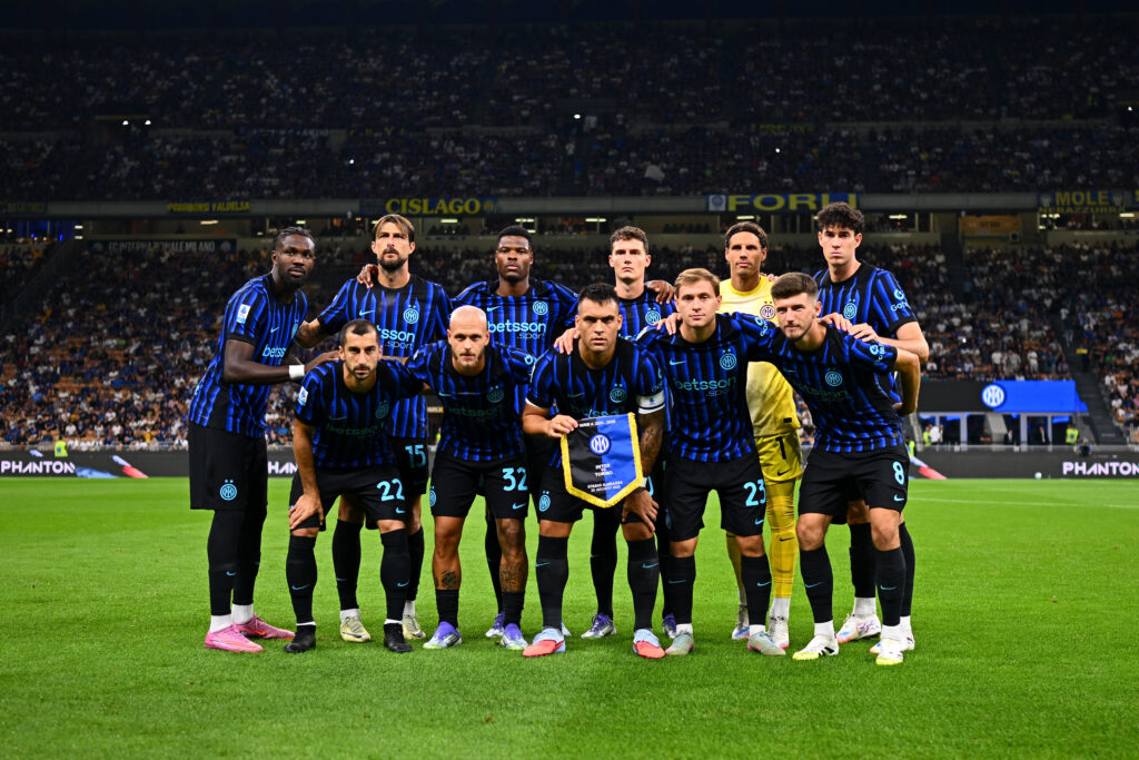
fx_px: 1107
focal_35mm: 35
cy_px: 380
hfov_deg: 54.4
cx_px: 570
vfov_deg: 37.9
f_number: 1.8
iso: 450
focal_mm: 35
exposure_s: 1/640
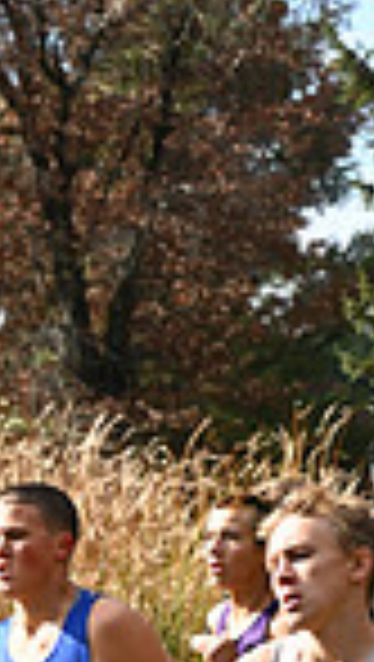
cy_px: 817
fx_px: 5819
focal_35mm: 331
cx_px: 1181
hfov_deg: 3.6
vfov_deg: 6.5
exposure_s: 1/400
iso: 125
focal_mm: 80
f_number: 5.6
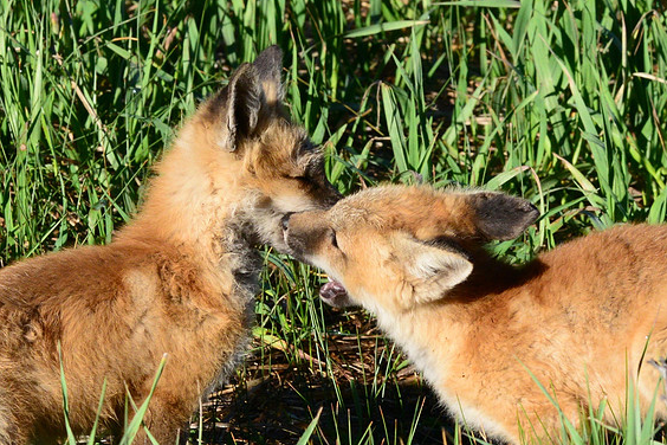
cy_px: 221
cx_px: 326
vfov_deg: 4.3
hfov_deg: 6.5
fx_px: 5910
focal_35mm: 319
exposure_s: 1/640
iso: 1250
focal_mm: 310
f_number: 13
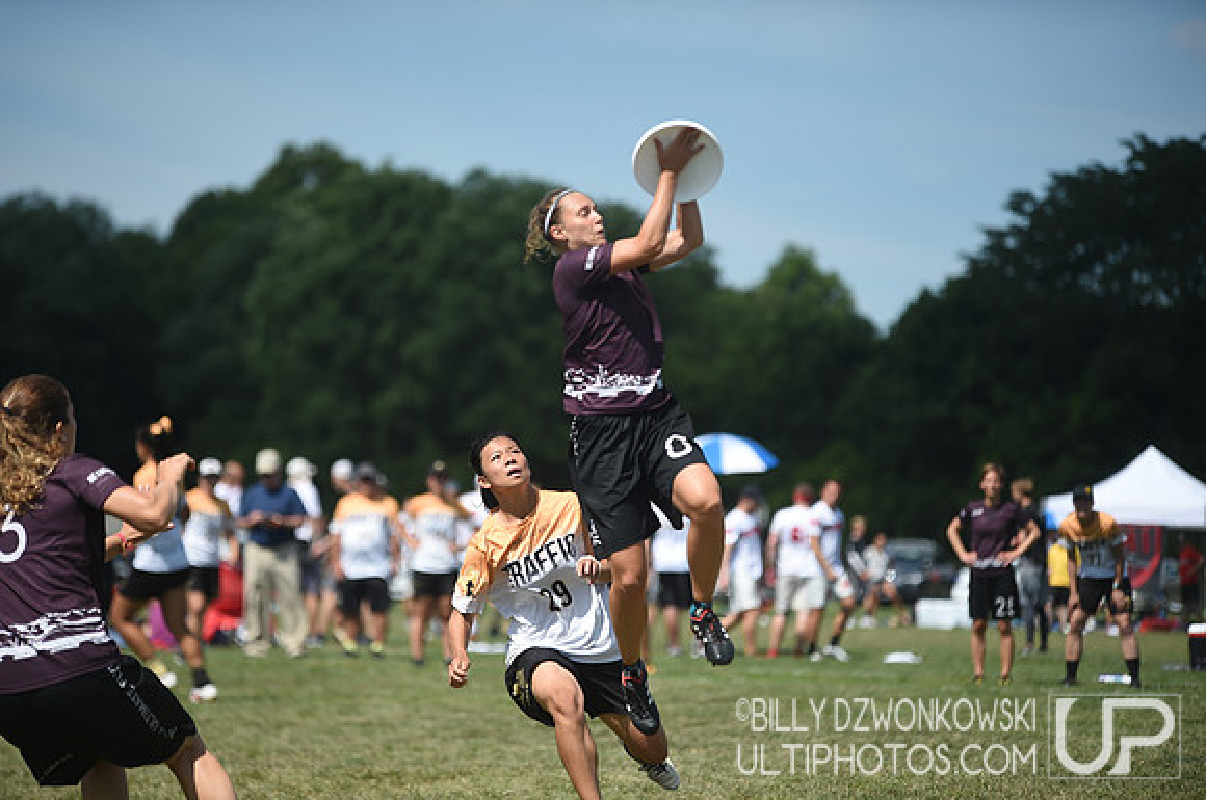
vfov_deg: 7.8
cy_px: 400
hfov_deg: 11.8
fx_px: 5854
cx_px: 603
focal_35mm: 175
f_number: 2.8
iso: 100
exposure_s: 1/2000
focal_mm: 175
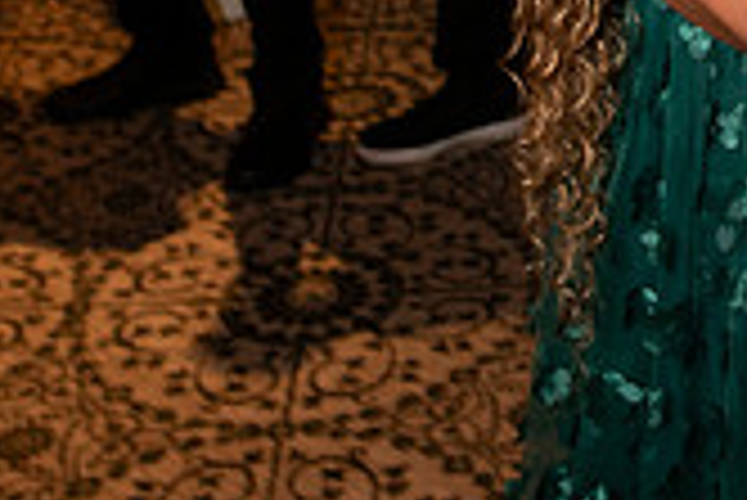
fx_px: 1911
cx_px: 797
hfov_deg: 21.1
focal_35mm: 92
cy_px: -424
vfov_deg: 13.3
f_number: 7.1
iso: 320
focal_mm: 20
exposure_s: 1/25
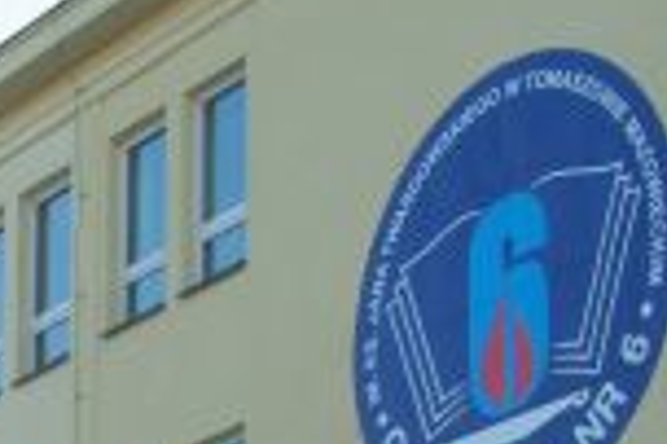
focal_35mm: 152
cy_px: 888
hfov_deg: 13.2
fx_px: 2813
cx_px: -101
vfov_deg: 8.5
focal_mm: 24
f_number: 11
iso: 400
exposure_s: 1/125
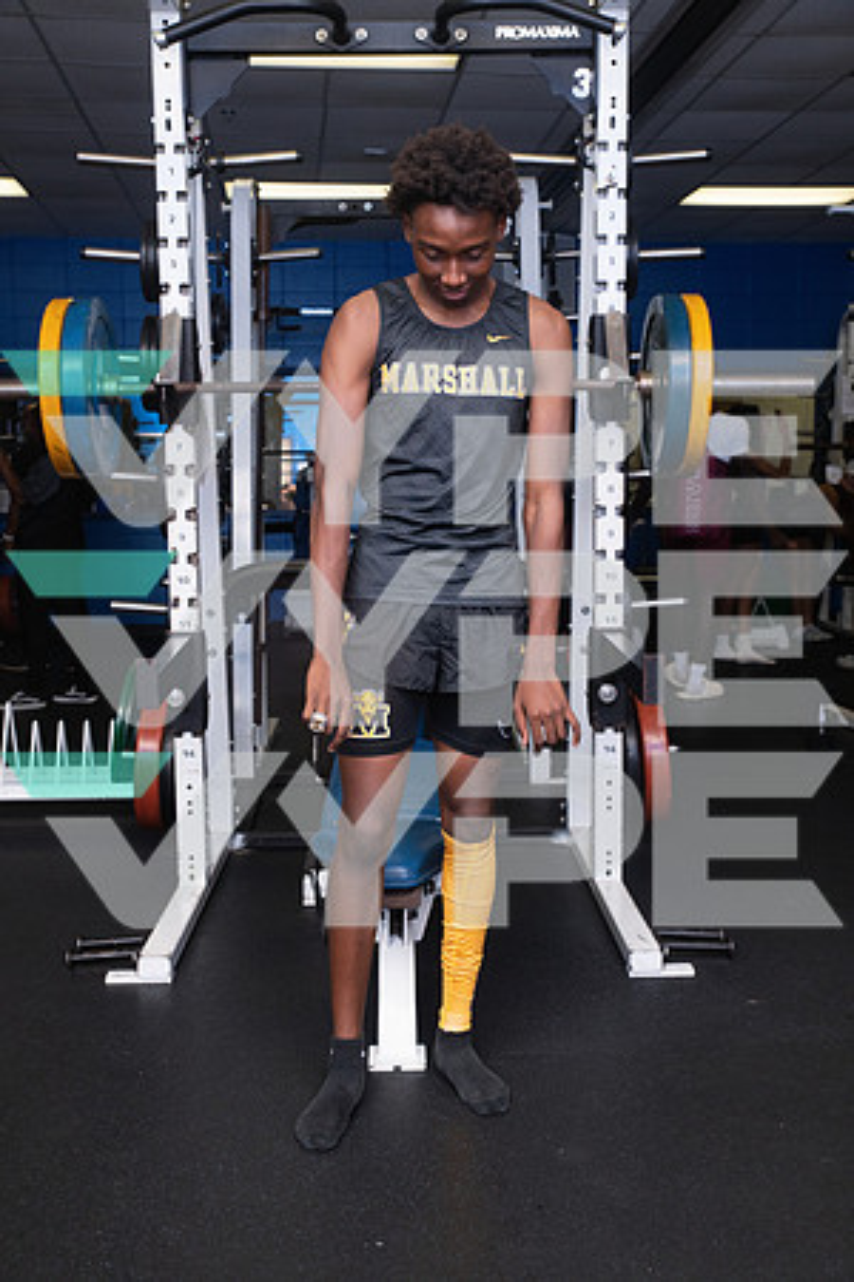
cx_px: 427
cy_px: 641
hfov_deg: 33.4
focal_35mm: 40
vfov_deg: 48.5
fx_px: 1423
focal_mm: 40
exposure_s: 1/400
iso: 500
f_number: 6.3
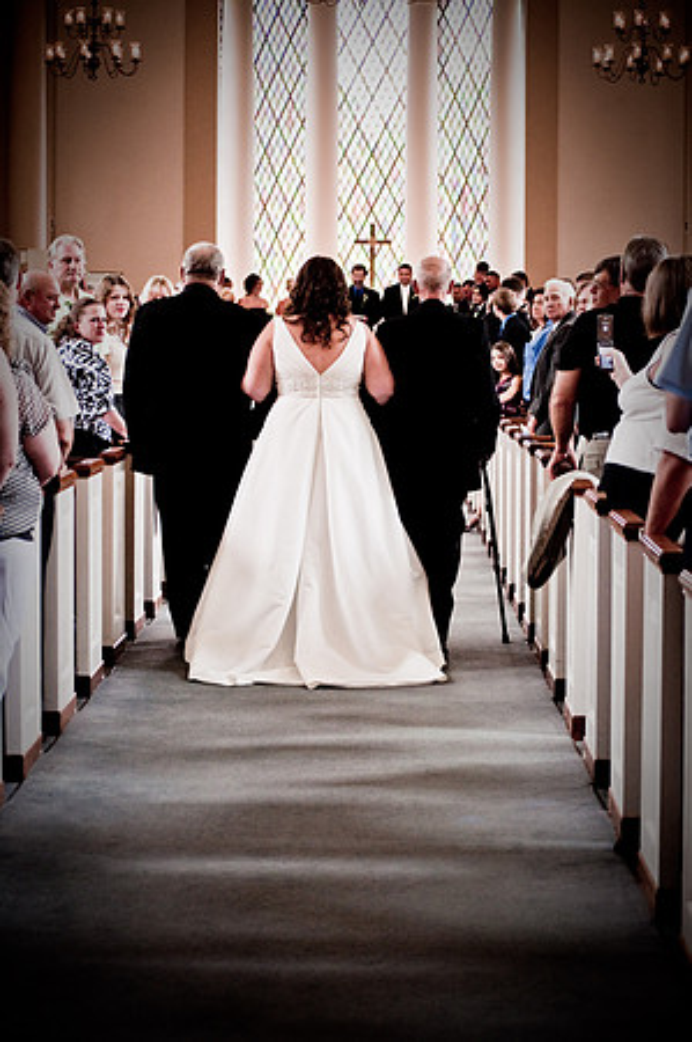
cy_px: 521
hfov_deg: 16.5
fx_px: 2384
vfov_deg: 24.6
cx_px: 346
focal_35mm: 82
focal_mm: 55
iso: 1000
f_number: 4
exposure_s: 1/100
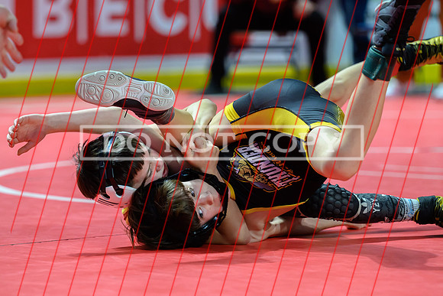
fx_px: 2503
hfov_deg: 10.1
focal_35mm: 203
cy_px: 206
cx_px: 161
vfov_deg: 6.8
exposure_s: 1/800
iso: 3200
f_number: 2.8
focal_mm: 140
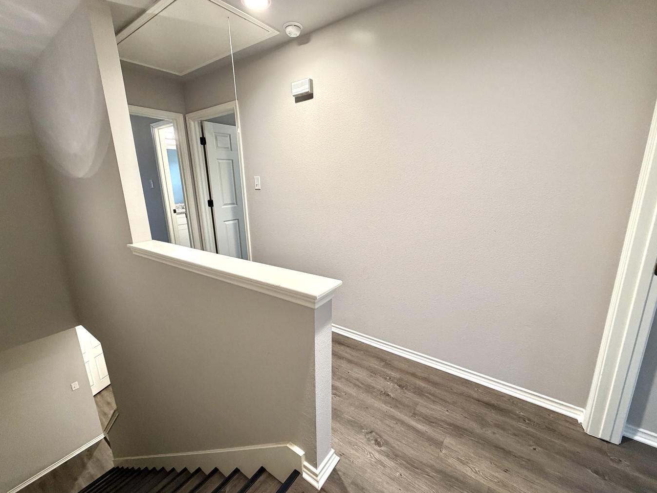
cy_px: 246
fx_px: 285
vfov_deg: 81.7
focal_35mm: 15
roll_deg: +2.0
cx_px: 328
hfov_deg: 98.2
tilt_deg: -13.9
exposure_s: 1/60
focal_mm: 2.22
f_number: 2.2
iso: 250
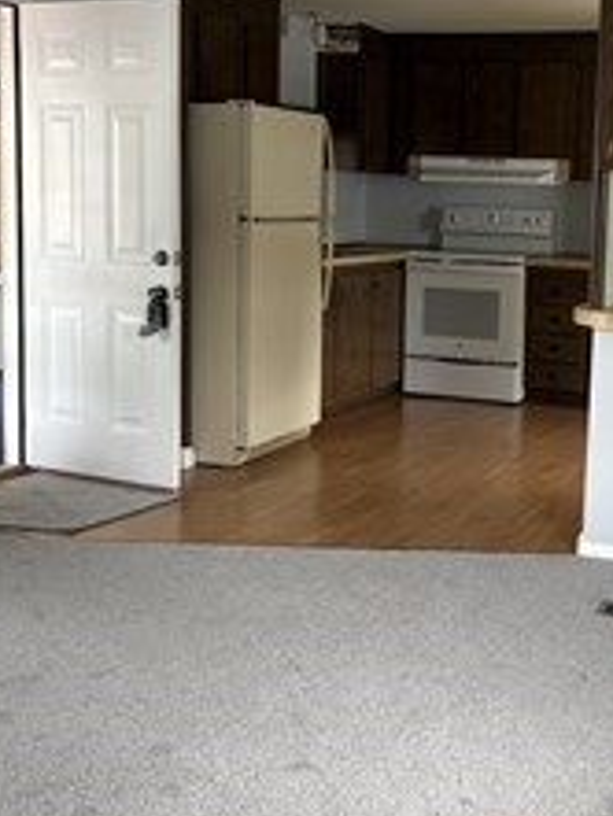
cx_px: 458
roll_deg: -1.3
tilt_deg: -6.5
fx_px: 1250
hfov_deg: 27.2
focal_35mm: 53
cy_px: 340
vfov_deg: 36.1
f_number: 1.6
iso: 125
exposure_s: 1/76
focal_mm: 5.96
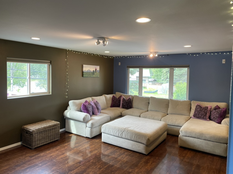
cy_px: 87
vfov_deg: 53.1
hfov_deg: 67.3
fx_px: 175
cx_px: 116
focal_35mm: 26
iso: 125
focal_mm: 4.2
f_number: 1.6
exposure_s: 1/120
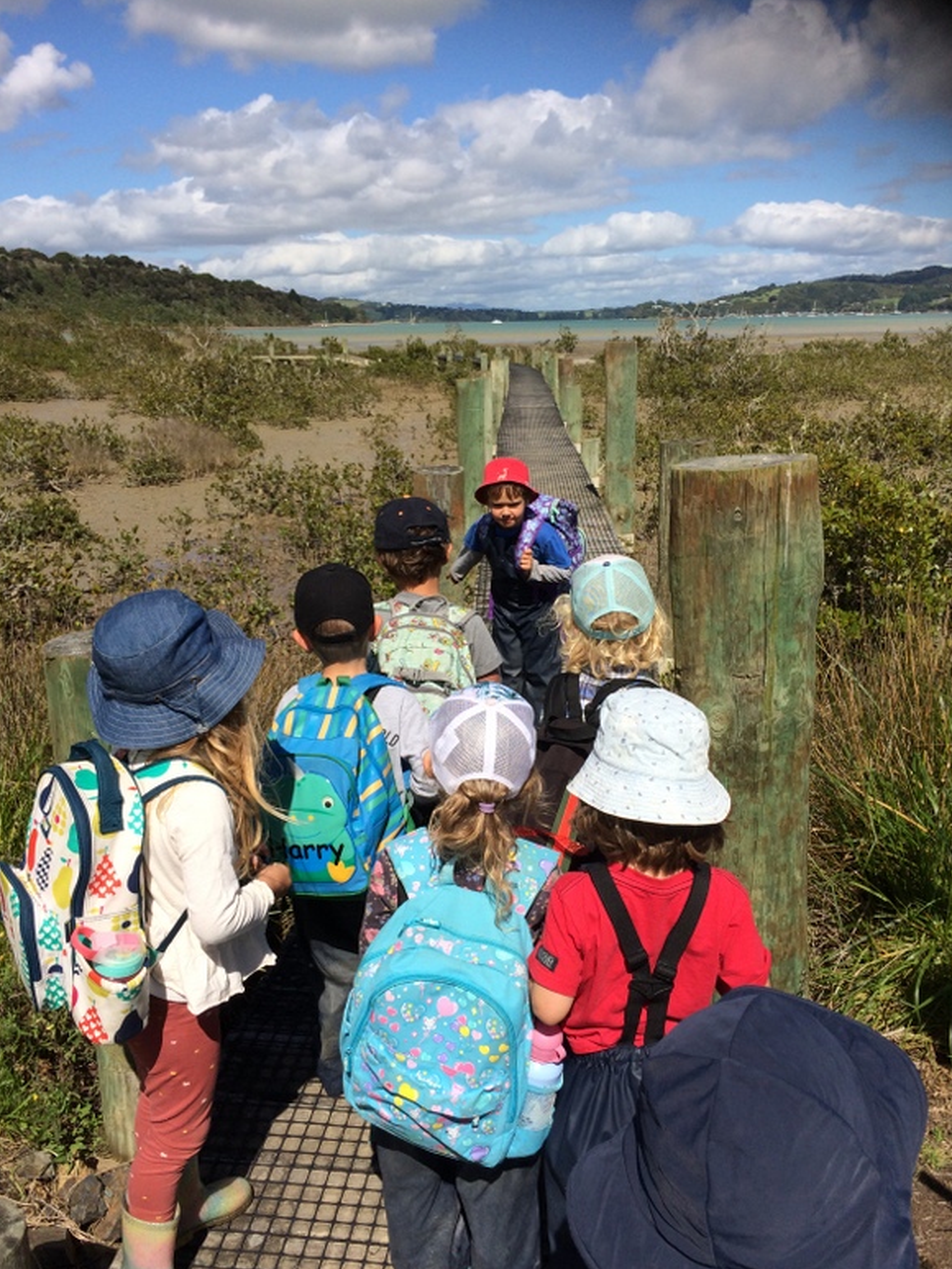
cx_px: 489
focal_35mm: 30
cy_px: 645
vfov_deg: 60.0
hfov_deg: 46.8
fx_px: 1100
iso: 32
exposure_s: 1/3425
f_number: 2.2
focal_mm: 4.15
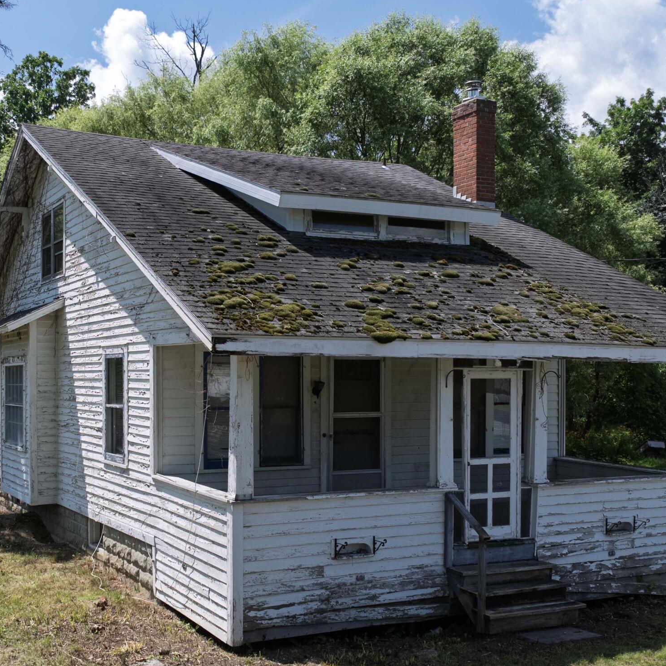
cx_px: 184
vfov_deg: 39.0
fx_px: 936
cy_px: 402
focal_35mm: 43
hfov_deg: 38.4
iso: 150
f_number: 2.8
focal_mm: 12.29
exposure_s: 1/2500
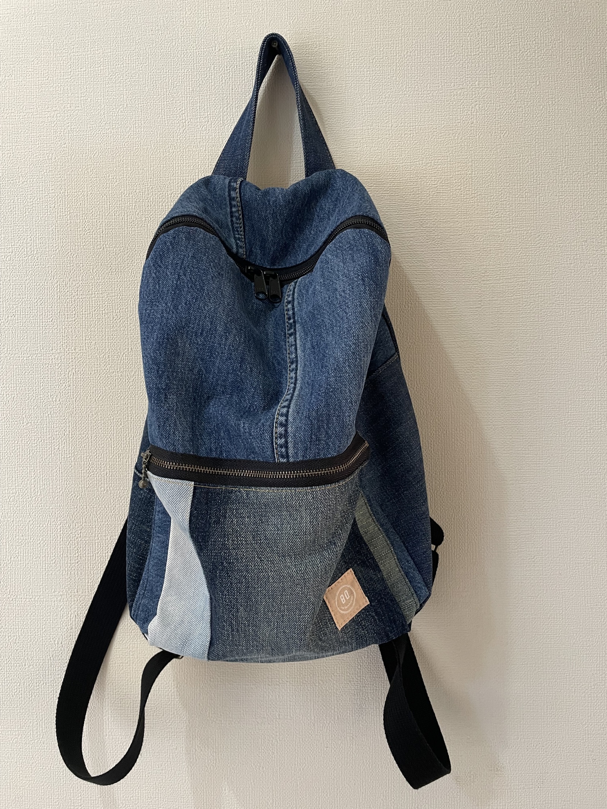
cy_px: 404
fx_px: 608
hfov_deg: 53.1
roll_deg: +1.1
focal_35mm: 26
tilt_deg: -0.9
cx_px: 304
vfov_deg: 67.3
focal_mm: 4.2
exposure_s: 1/60
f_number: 1.6
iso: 200
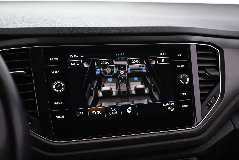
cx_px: 120
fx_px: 314
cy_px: 80
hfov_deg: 41.7
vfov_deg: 28.5
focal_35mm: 47
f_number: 5
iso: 4500
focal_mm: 31.5
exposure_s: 1/60
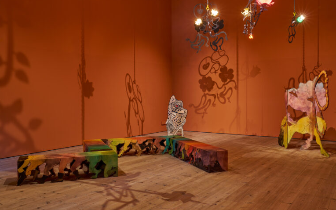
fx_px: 293
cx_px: 170
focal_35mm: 32
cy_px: 97
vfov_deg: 39.4
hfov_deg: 59.6
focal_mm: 30
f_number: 11
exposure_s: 4
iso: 100
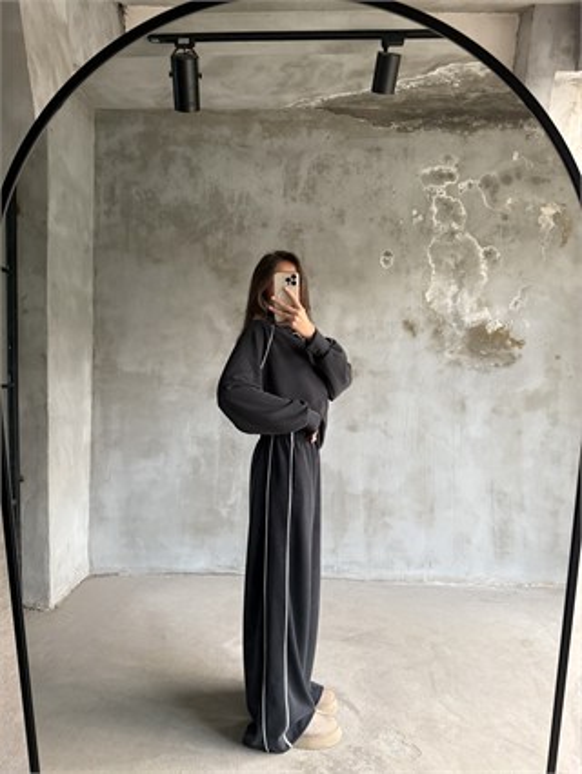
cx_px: 291
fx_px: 537
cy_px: 387
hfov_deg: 56.9
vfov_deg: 71.6
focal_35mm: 24
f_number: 1.78
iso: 320
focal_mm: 6.76
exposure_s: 1/60
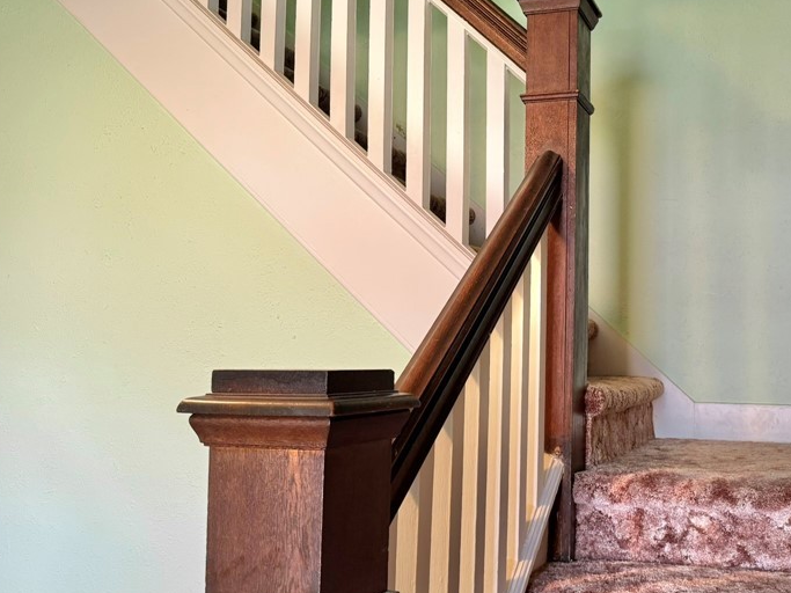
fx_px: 822
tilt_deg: +3.6
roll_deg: -0.4
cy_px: 312
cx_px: 576
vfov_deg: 39.6
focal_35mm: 36
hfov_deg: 49.7
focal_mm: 6.76
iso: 250
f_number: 1.78
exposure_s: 1/60
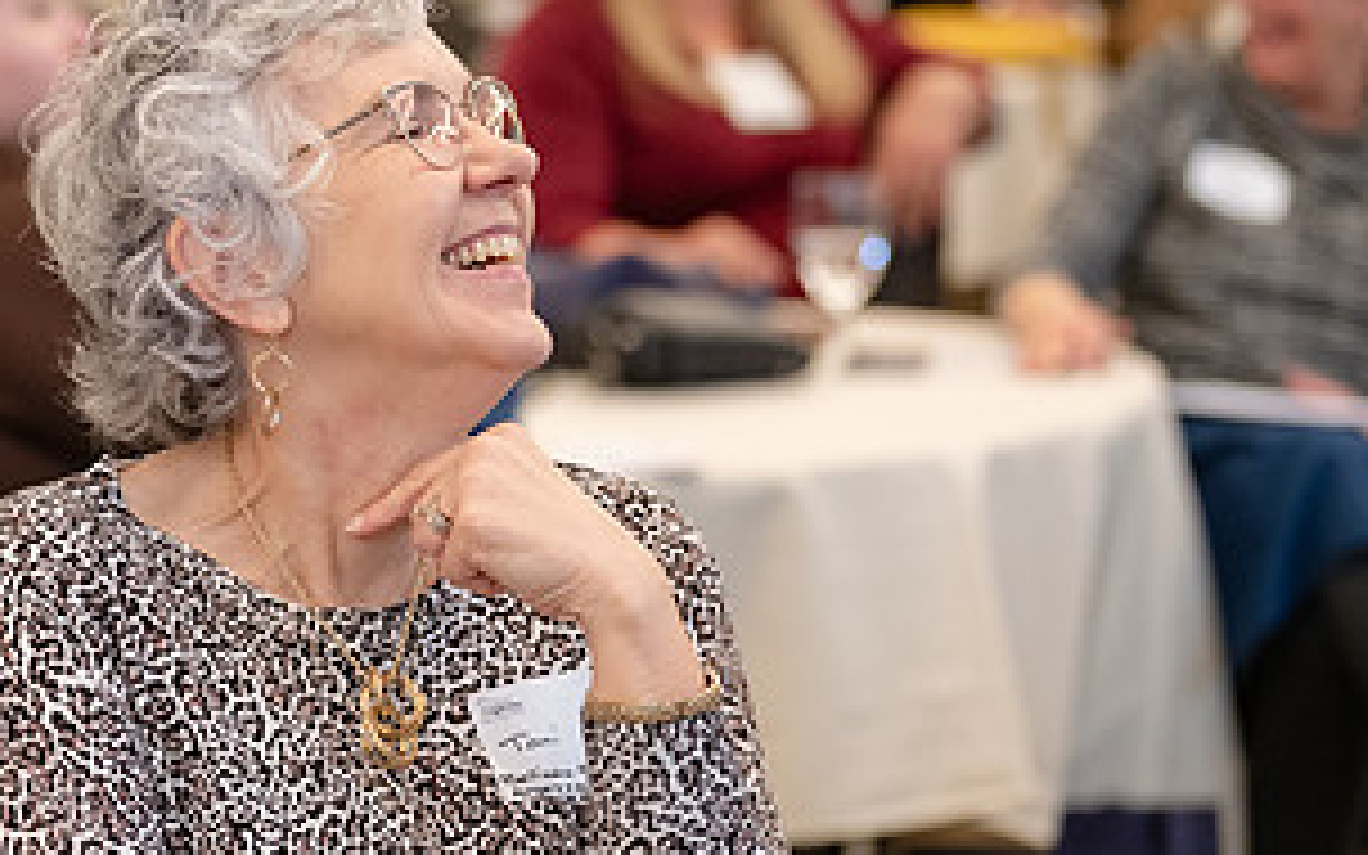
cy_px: 448
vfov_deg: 7.1
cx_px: 176
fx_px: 6860
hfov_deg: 11.3
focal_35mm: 184
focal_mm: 90
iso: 3200
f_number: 2.8
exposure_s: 1/320
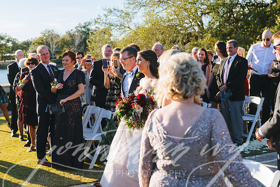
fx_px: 360
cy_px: 84
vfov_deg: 29.0
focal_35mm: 46
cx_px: 126
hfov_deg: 42.4
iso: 200
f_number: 4
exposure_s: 1/1000
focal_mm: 42
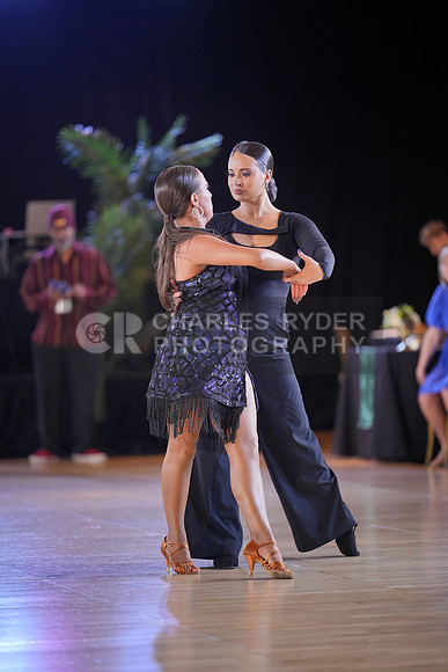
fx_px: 2798
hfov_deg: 9.2
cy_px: 336
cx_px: 224
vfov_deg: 13.7
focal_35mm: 150
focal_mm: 150
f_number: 2
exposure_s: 1/500
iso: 1250
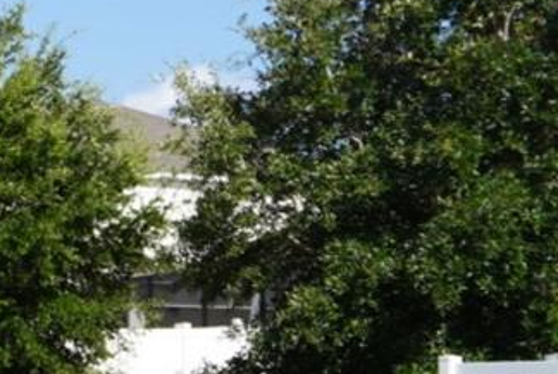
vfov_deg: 8.7
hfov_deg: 12.4
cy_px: 537
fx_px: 2413
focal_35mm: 155
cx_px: -320
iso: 100
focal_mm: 21
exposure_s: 1/640
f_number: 5
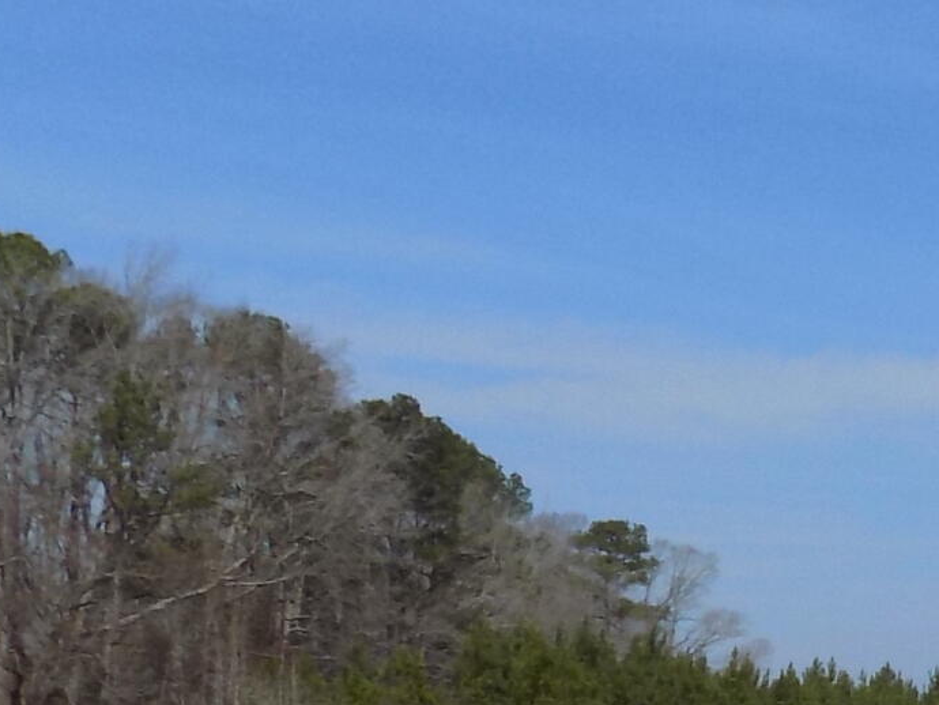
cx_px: 1545
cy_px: 889
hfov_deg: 17.1
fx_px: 2714
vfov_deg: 14.3
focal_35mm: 100
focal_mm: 4
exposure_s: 1/1500
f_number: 3.1
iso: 80
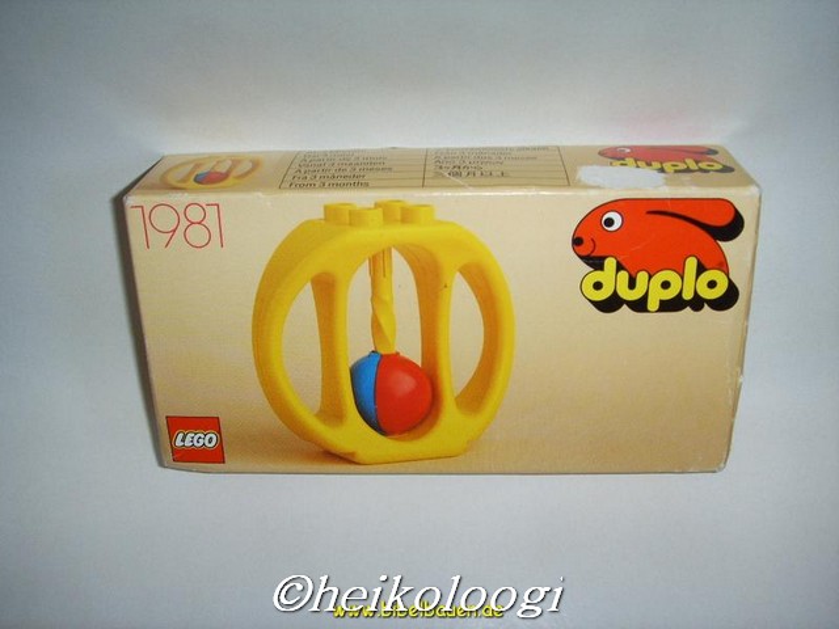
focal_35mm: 39
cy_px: 314
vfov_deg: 36.8
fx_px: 945
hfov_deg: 47.9
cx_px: 420
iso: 100
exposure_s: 1/45
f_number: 3.5
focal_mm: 6.6
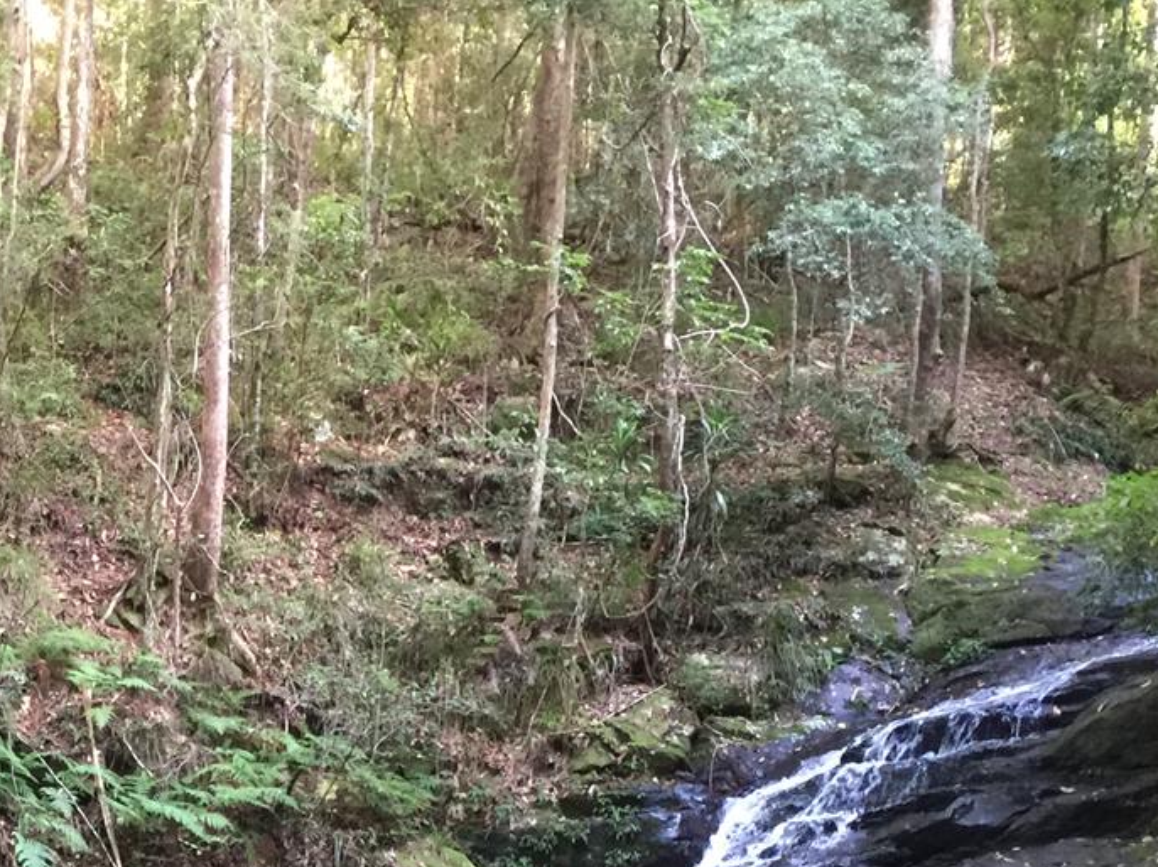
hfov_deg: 27.7
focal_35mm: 69
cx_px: 253
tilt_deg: -4.2
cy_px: 894
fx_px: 2307
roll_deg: +0.7
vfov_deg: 20.5
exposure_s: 1/10
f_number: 2.2
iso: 100
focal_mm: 4.15
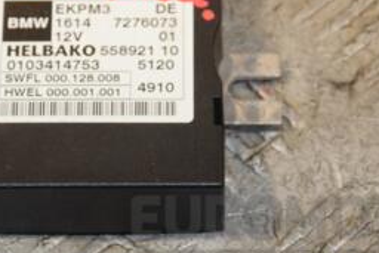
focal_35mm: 281
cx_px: 104
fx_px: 2960
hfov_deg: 7.3
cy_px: 21
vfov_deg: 4.9
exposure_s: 1/200
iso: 800
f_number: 6.3
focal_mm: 80
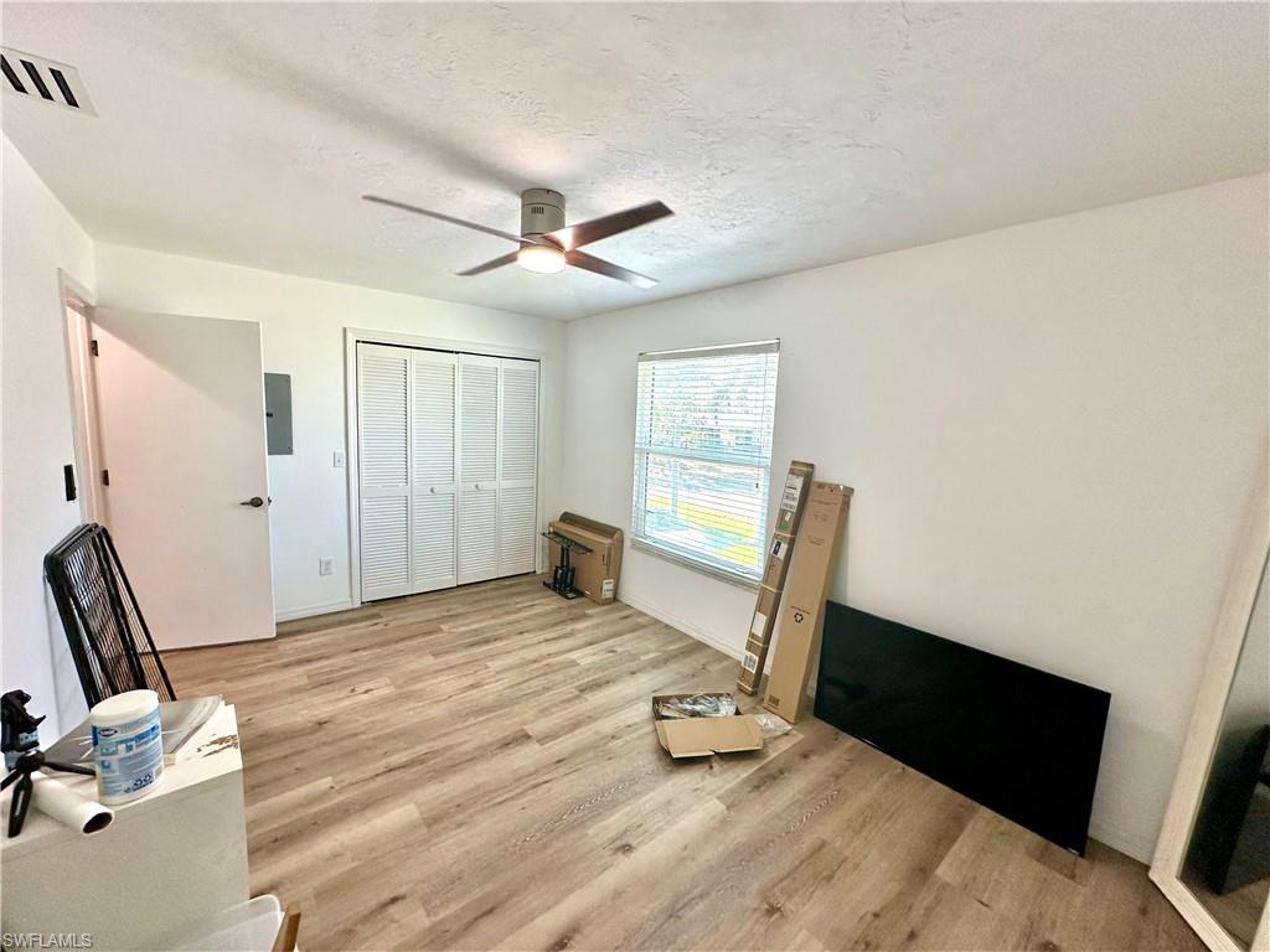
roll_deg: -2.2
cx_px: 635
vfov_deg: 85.7
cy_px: 476
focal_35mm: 14
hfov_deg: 102.1
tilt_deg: -6.6
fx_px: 514
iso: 125
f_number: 2.2
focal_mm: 2.22
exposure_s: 1/100
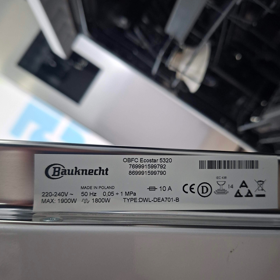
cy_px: 167
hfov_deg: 57.3
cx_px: 141
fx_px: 256
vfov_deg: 56.9
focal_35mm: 28
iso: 320
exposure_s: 1/100
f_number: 1.8
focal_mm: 5.54
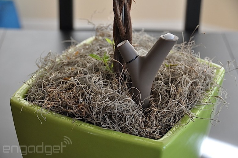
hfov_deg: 22.7
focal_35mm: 90
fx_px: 594
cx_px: 119
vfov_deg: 15.1
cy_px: 79
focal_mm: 60
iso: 400
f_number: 4.8
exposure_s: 1/100
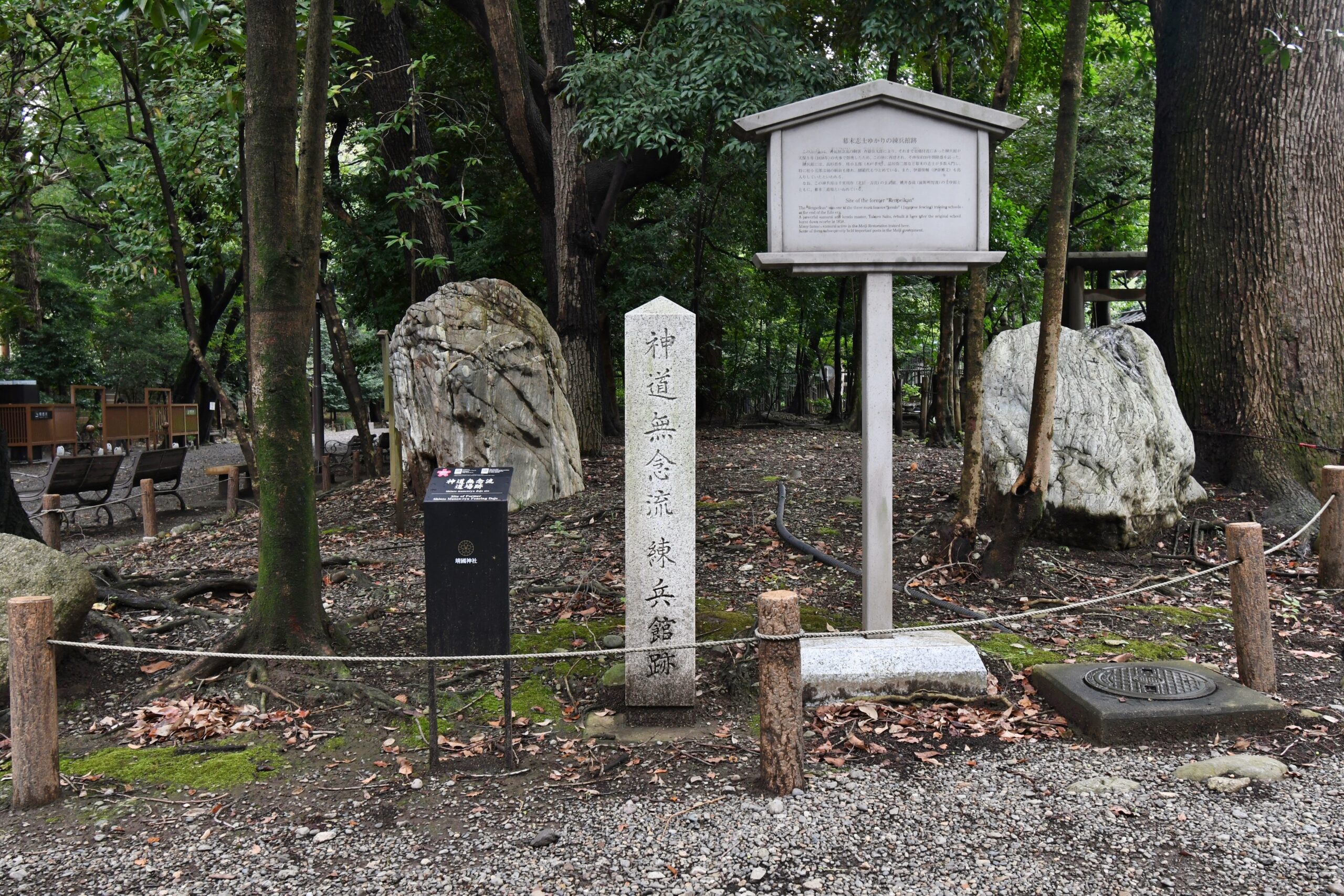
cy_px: 448
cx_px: 672
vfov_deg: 43.6
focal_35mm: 30
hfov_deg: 61.9
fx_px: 1120
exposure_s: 1/20
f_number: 8
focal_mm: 20
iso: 800
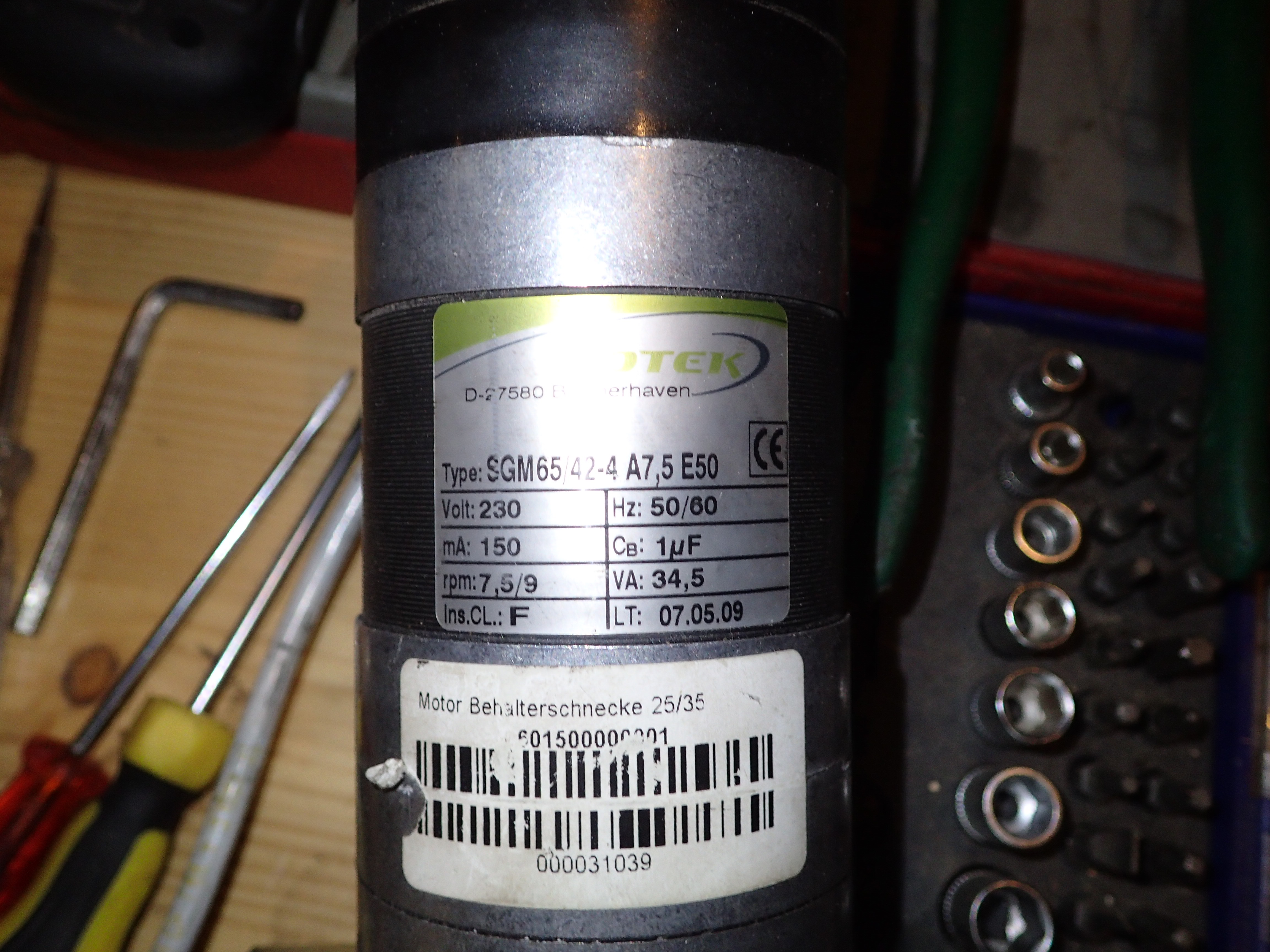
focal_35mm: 30
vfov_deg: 46.8
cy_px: 476
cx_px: 635
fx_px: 1101
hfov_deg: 60.0
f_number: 2.3
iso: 250
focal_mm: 5.5
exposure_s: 1/30
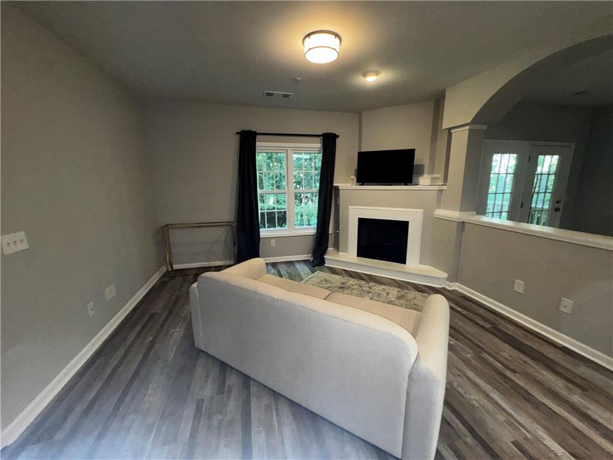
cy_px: 230
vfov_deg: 85.7
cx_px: 306
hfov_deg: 102.1
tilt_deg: -14.1
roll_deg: -0.2
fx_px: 248
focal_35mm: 14
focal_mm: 2.22
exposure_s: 1/60
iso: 200
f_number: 2.2
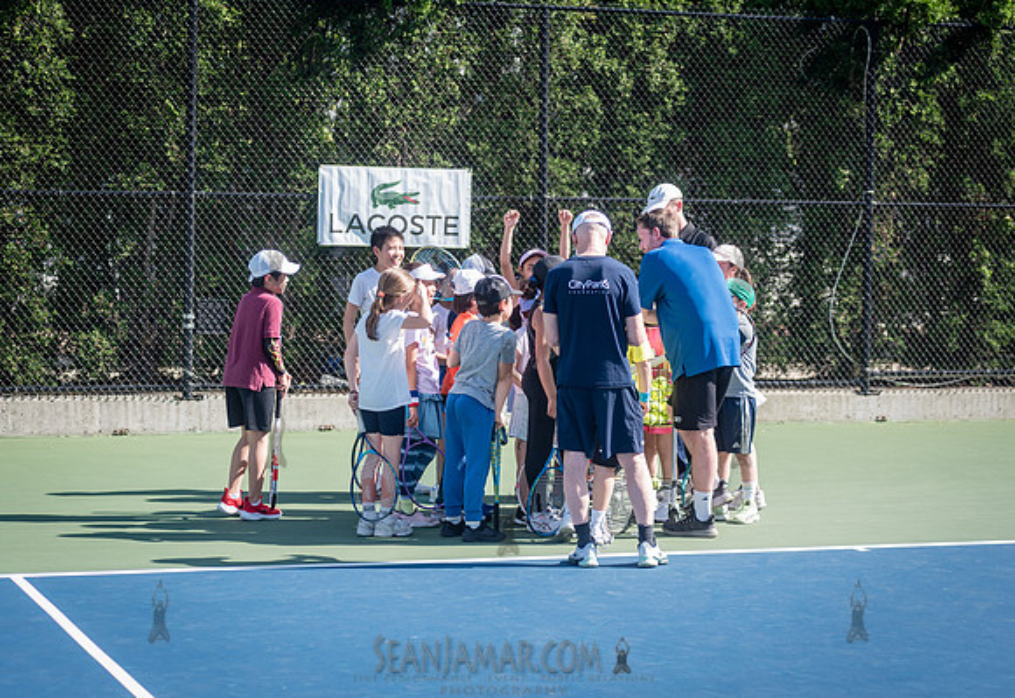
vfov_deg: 15.6
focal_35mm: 89
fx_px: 2544
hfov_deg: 22.6
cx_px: 539
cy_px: 317
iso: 200
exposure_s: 1/800
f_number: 3.5
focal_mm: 80
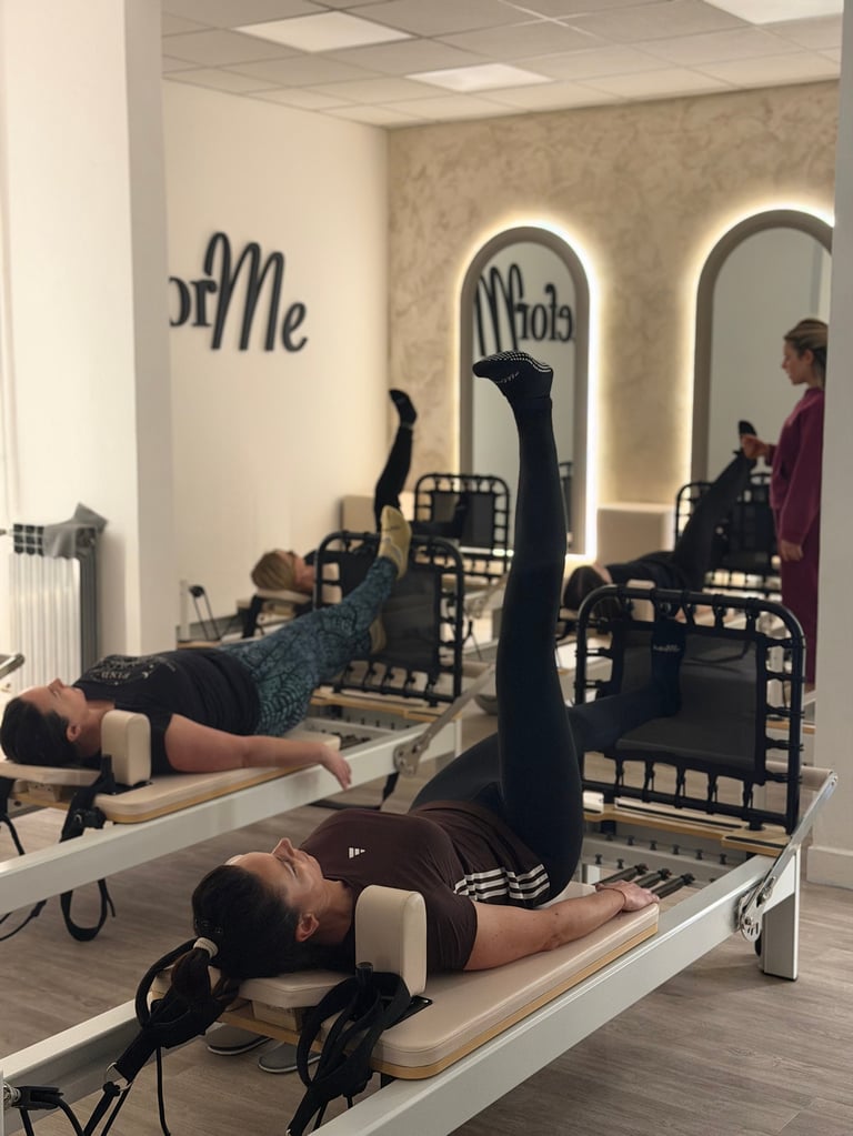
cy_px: 568
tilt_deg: -7.3
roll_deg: -0.5
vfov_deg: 39.6
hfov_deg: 30.3
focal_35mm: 48
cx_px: 426
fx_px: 1576
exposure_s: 1/33
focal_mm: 6.76
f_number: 1.78
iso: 250
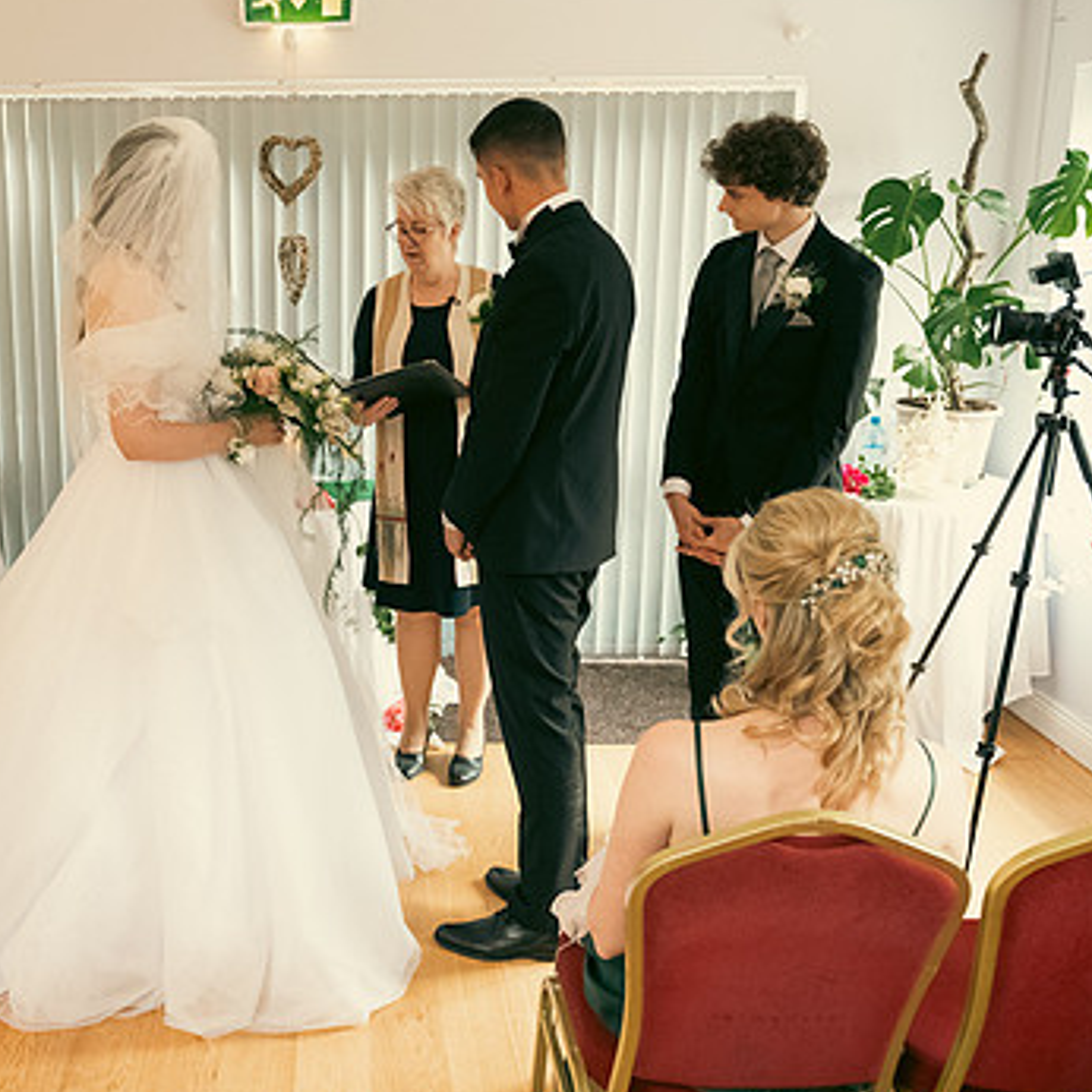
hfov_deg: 44.6
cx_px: 284
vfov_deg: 46.0
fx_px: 1285
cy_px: 513
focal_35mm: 36
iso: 1600
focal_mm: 24
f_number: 3.5
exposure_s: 1/160
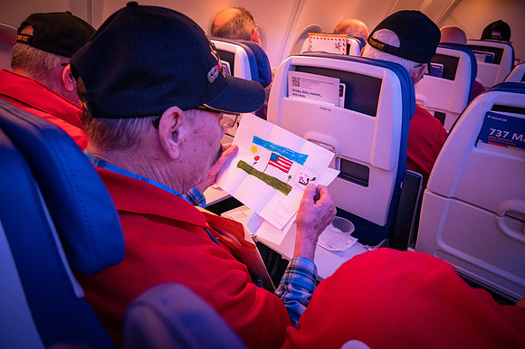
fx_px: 350
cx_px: 262
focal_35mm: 24
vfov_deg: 53.1
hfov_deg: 73.8
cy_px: 174
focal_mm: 24
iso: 7200
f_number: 6.3
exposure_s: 1/60
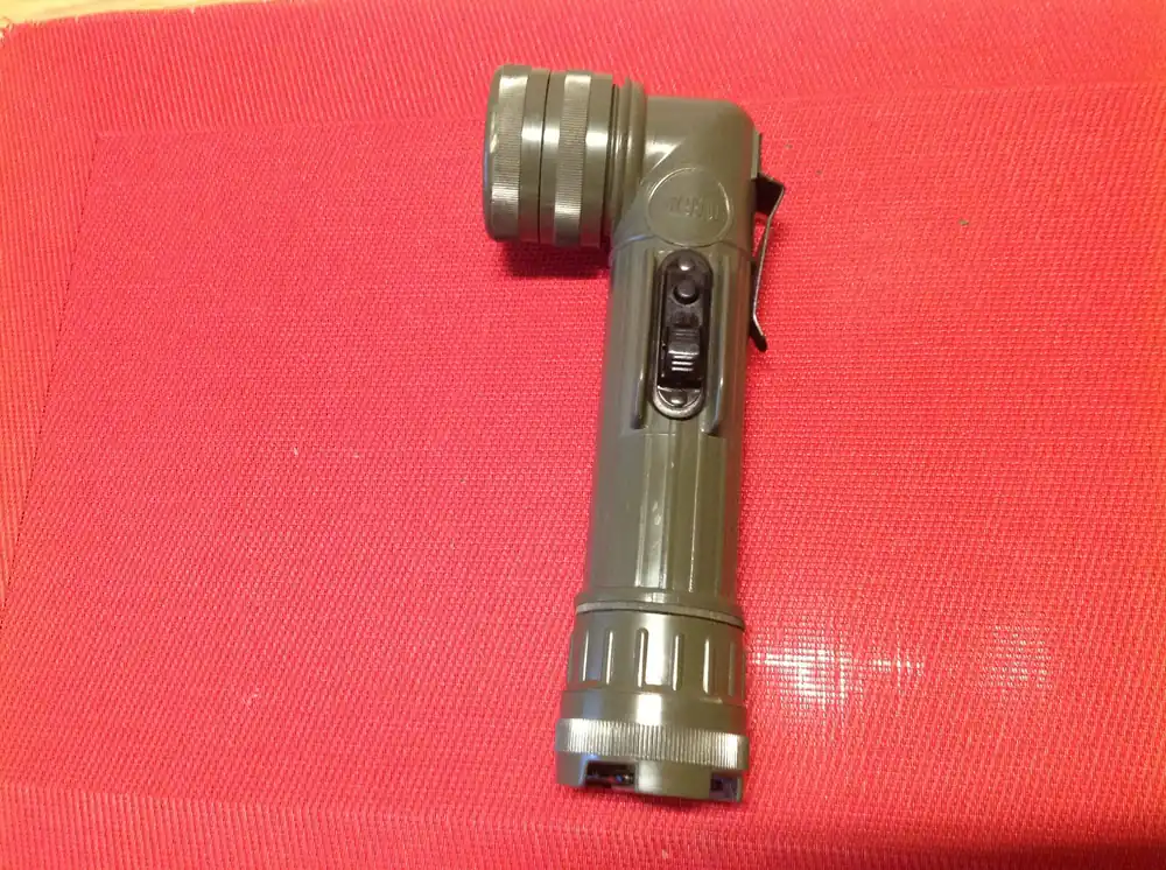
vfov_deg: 40.6
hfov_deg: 52.7
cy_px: 435
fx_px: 1177
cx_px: 583
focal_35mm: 35
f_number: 2.4
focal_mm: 4.28
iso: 320
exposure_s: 1/15
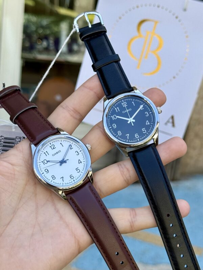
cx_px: 102
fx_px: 375
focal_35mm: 48
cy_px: 135
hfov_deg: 30.3
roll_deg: +4.6
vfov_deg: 39.7
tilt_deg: -15.6
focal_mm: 6.76
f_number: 1.78
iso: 64
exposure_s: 1/1000
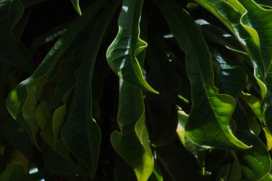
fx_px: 3995
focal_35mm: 529
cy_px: 78
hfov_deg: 3.8
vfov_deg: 2.6
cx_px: -390
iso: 200
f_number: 22
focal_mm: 70
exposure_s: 1/125
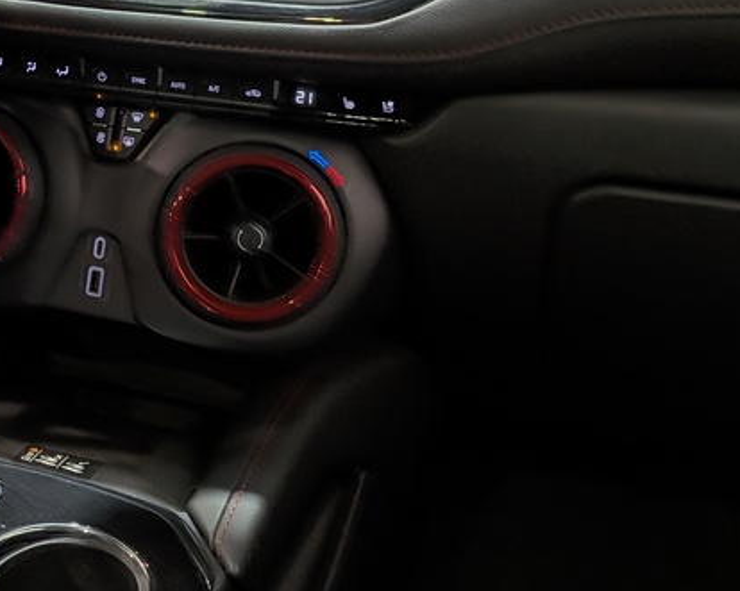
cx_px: 7
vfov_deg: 26.1
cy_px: 207
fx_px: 1270
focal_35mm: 58
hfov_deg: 30.3
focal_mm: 4.53
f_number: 1.7
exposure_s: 1/240
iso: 27
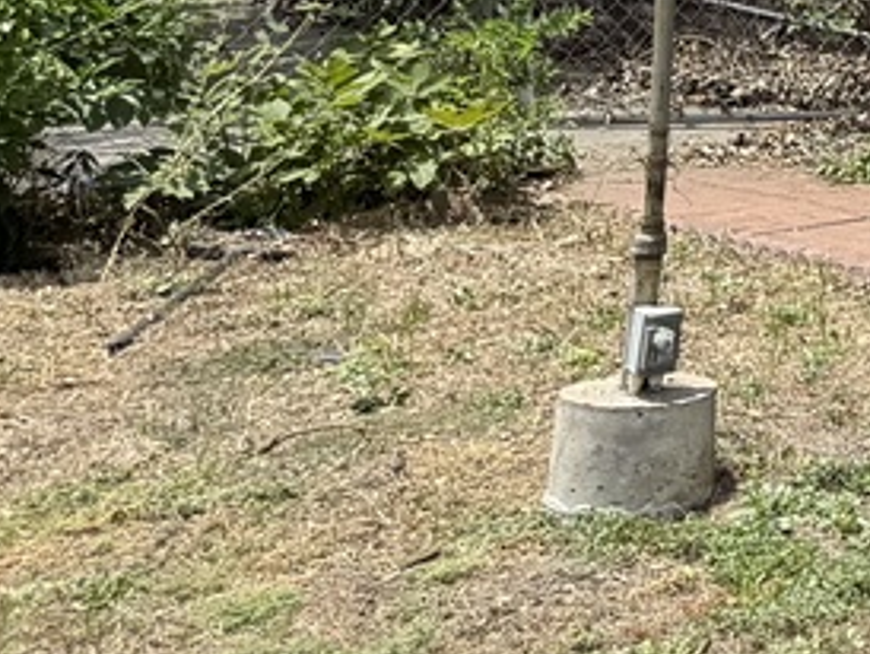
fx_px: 3170
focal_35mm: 126
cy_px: -654
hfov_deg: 12.1
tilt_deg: +6.0
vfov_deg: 10.8
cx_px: 2169
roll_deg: +0.5
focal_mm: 6.76
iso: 80
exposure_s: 1/3021
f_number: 1.78
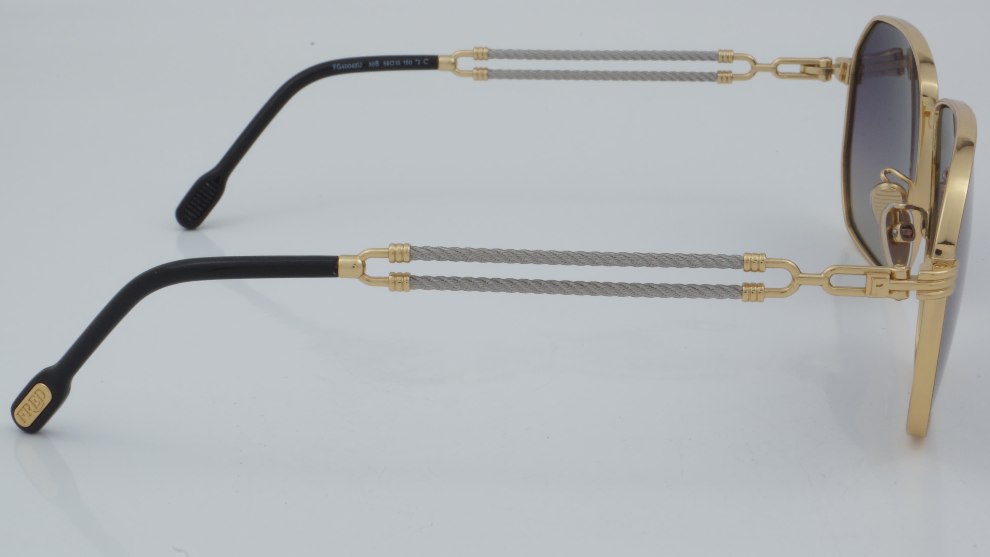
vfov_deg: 15.3
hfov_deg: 26.9
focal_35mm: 79
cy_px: 231
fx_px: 2074
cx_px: 495
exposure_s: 1/4
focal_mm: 50
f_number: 32
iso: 100
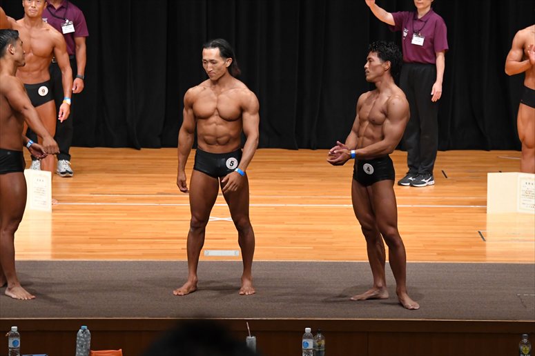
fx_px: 3001
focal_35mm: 202
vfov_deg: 6.8
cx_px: 268
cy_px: 178
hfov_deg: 10.2
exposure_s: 1/400
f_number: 5.6
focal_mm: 135
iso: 4000
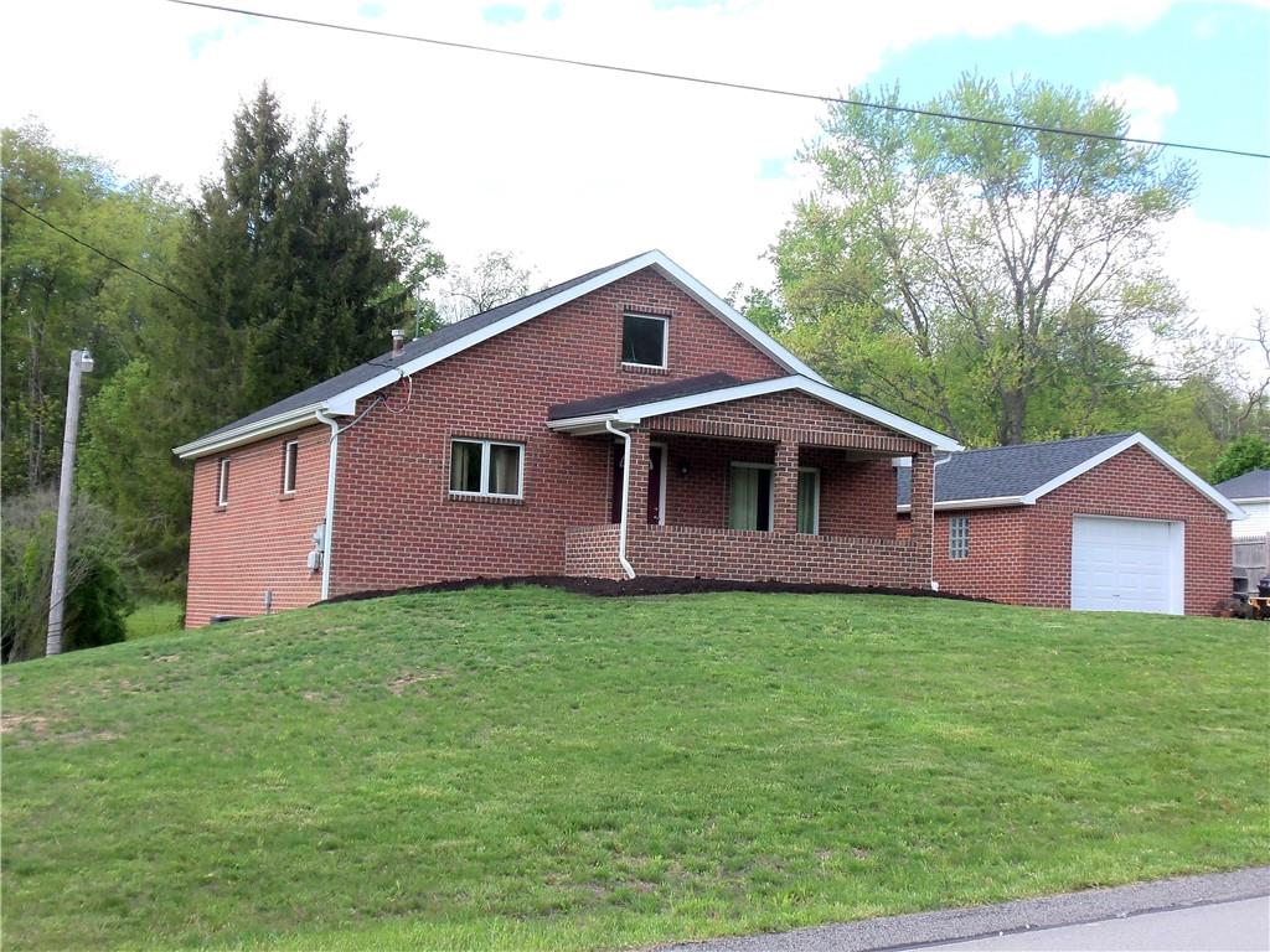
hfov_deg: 39.7
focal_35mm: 48
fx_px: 1761
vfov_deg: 30.3
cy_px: 476
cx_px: 635
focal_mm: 8.7
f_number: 3.8
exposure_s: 1/200
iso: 64
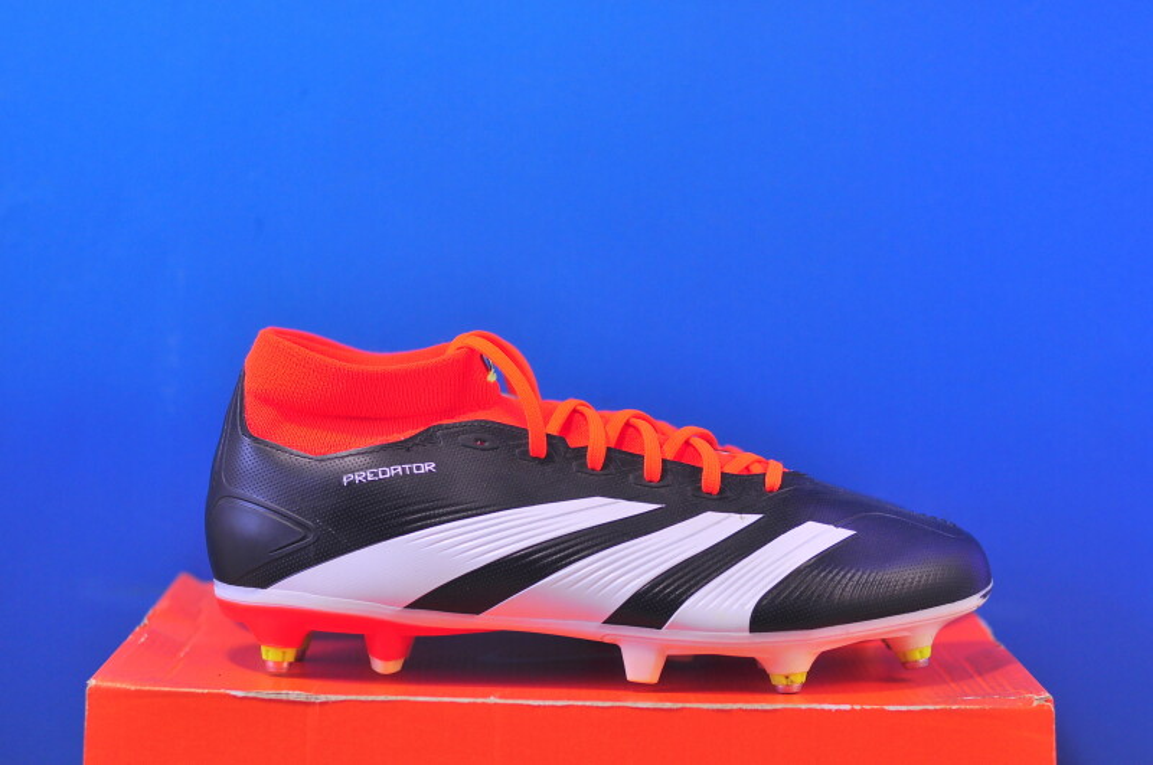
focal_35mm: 75
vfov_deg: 18.1
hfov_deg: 27.0
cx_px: 576
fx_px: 2399
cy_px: 382
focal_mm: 50
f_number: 2.5
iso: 250
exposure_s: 1/320
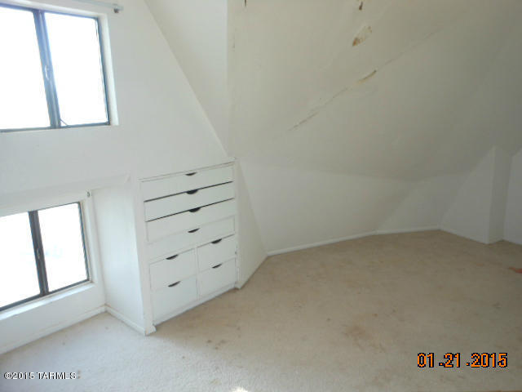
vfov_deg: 49.7
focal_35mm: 28
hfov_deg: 63.4
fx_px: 422
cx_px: 261
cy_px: 196
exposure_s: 1/50
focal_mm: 5
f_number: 3.7
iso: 80
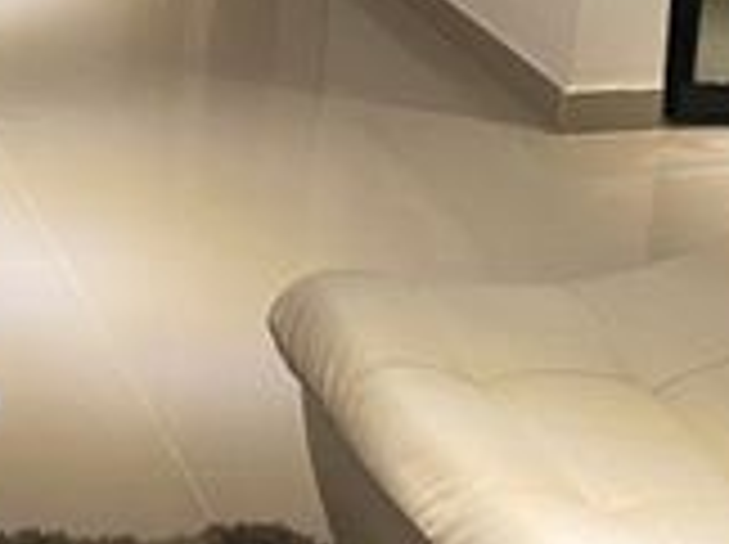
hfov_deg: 17.3
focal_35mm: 107
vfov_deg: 12.6
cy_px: -414
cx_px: -223
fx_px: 2250
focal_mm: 4.25
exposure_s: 1/40
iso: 320
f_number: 1.8
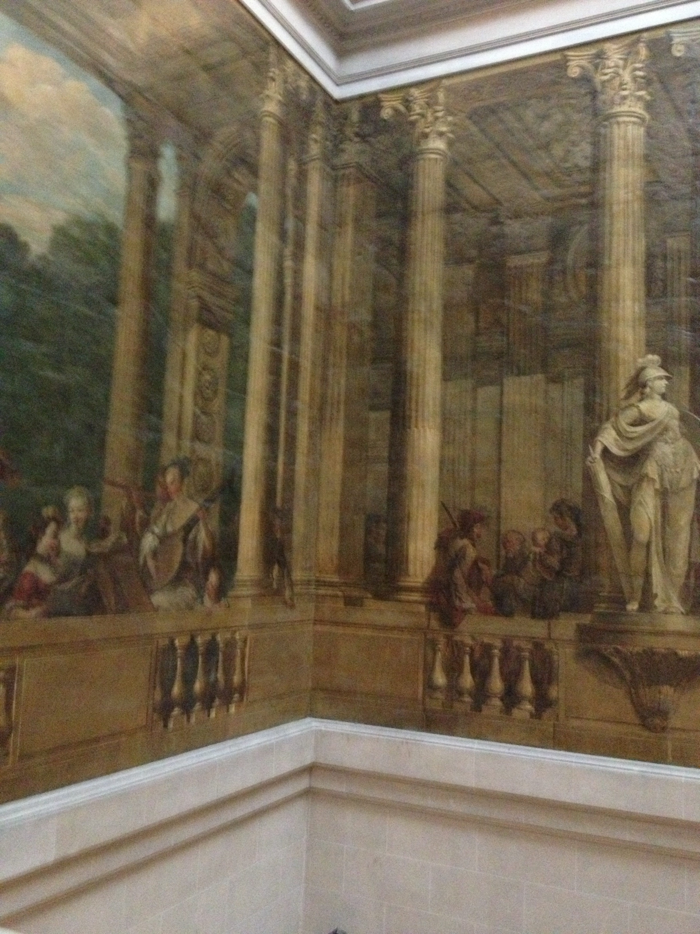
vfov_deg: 52.6
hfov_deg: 40.7
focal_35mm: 35
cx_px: 350
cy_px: 467
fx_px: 944
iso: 800
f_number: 2.4
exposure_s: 1/15
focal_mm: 4.28
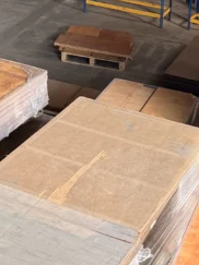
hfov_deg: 14.0
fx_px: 775
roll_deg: -1.6
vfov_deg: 17.4
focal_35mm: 101
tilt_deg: -6.9
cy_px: -138
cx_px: -71
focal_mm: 6.76
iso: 80
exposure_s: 1/285
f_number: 1.78
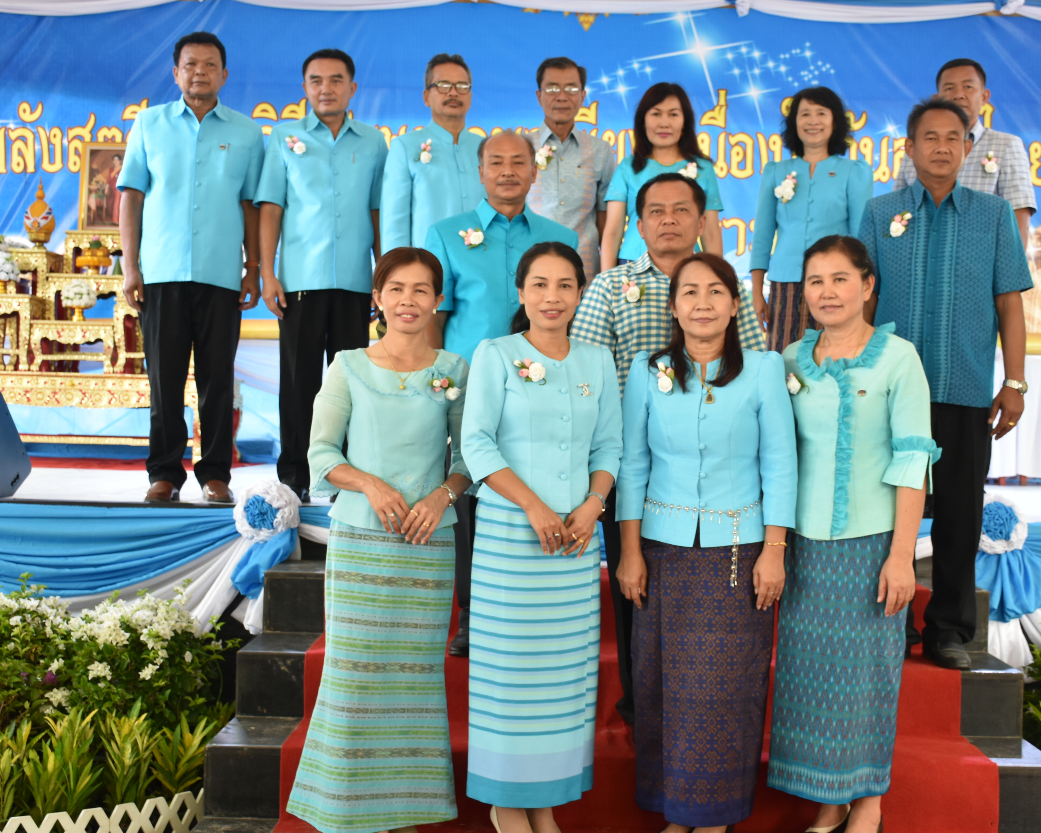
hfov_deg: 37.3
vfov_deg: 30.3
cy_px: 414
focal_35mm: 50
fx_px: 1541
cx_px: 584
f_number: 4.5
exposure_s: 1/80
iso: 400
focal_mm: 26
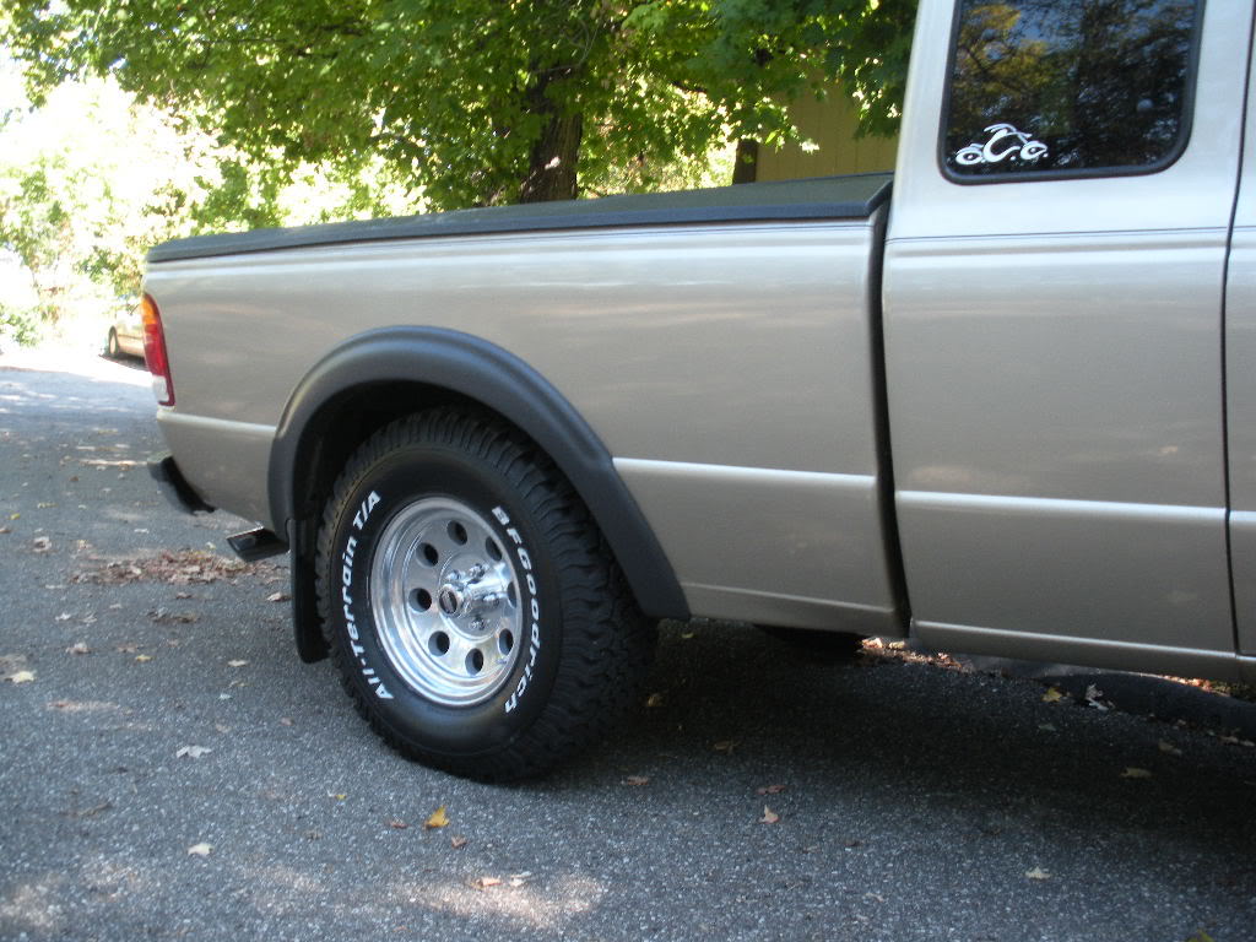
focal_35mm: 36
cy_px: 471
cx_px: 628
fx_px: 1306
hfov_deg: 51.4
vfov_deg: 39.7
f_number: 3.5
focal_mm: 6.3
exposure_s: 1/59.8
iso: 161
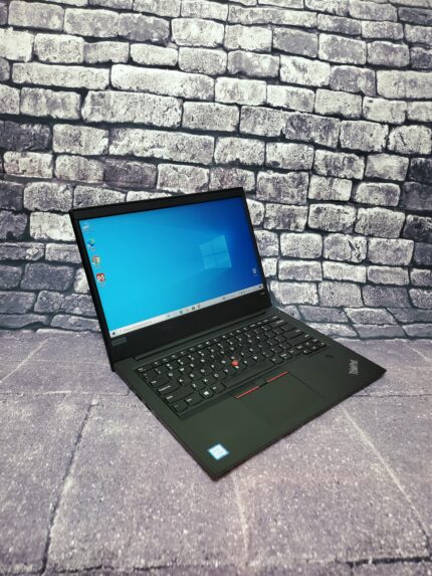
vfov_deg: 67.3
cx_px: 216
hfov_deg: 53.1
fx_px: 432
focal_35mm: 26
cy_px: 288
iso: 320
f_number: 1.5
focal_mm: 4.3
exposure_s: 1/50
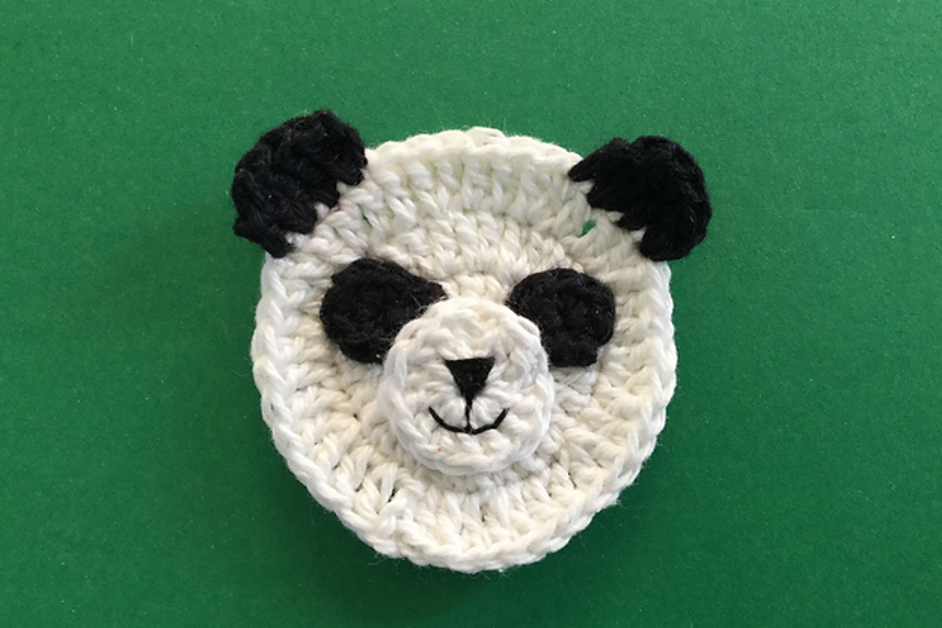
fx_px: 864
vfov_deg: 40.0
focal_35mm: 33
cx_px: 470
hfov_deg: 57.2
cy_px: 337
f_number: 2.4
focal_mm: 3.3
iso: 80
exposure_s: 1/33
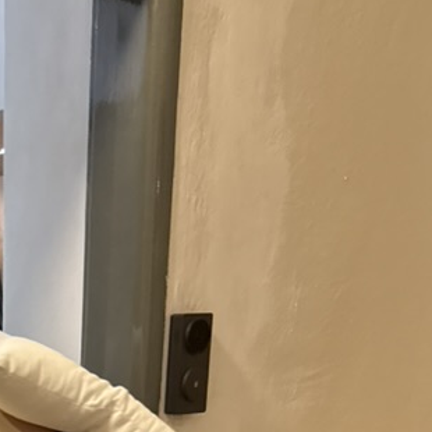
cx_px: -82
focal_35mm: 70
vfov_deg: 20.1
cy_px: 700
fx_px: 988
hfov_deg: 22.7
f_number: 1.78
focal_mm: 6.76
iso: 400
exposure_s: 1/60
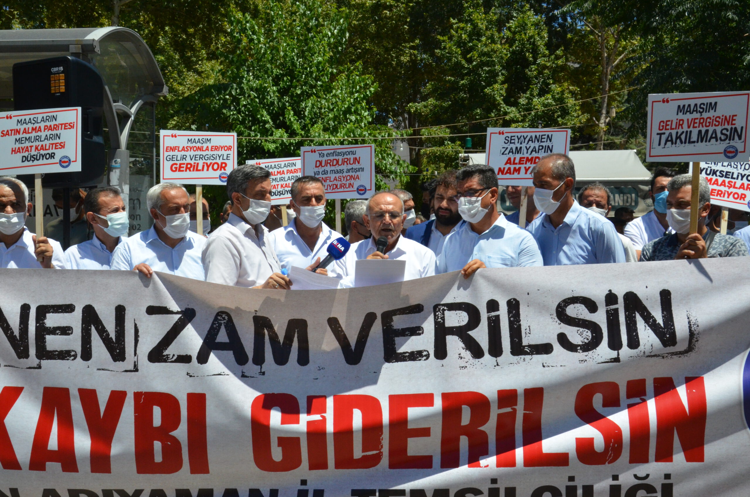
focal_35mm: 39
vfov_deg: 34.1
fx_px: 811
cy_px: 248
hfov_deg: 49.6
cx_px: 375
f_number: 16
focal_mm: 26
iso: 1600
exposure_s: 1/1000
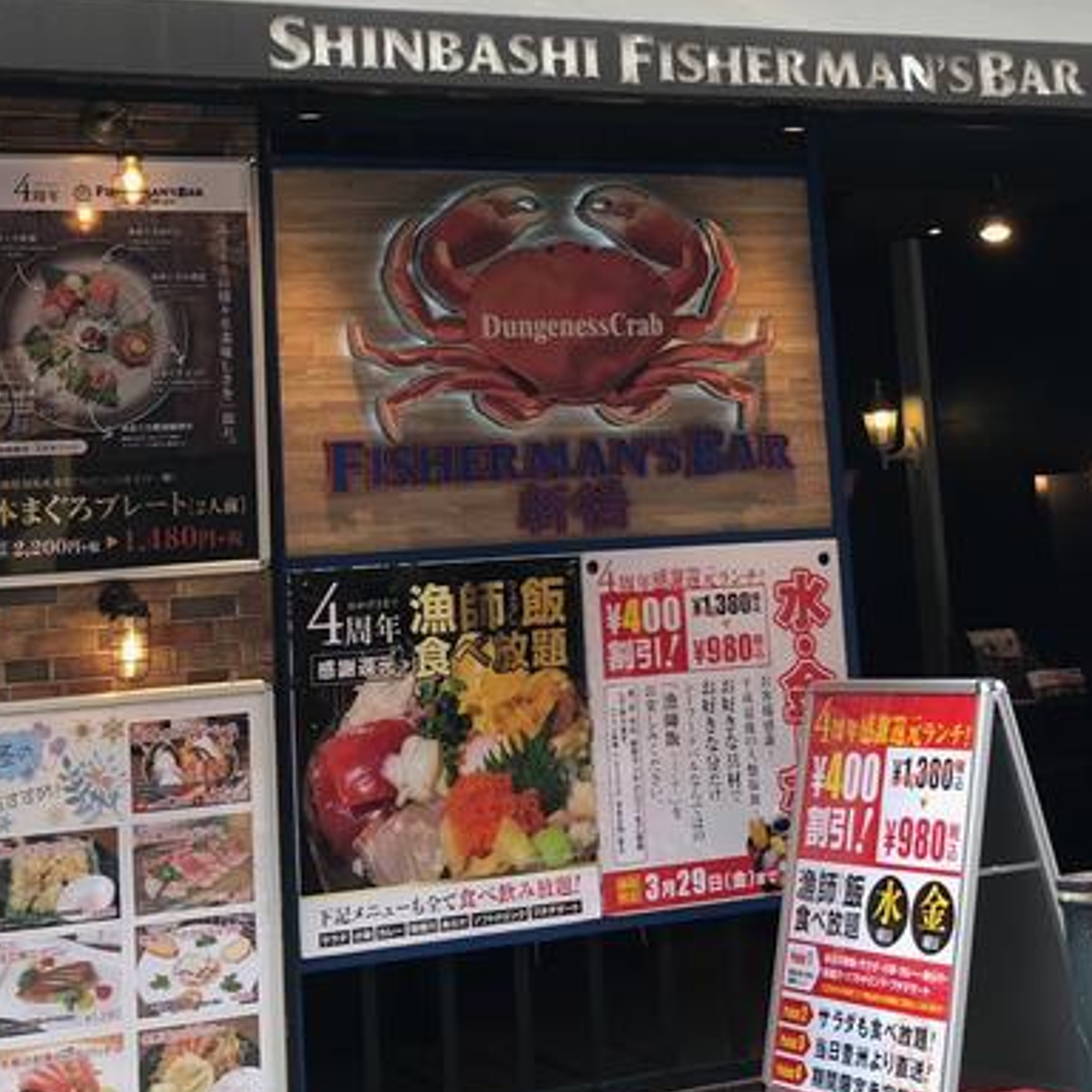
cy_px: 219
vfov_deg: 25.6
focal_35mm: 66
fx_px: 2356
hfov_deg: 26.1
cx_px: 557
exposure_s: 1/100
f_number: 1.8
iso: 32
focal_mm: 4
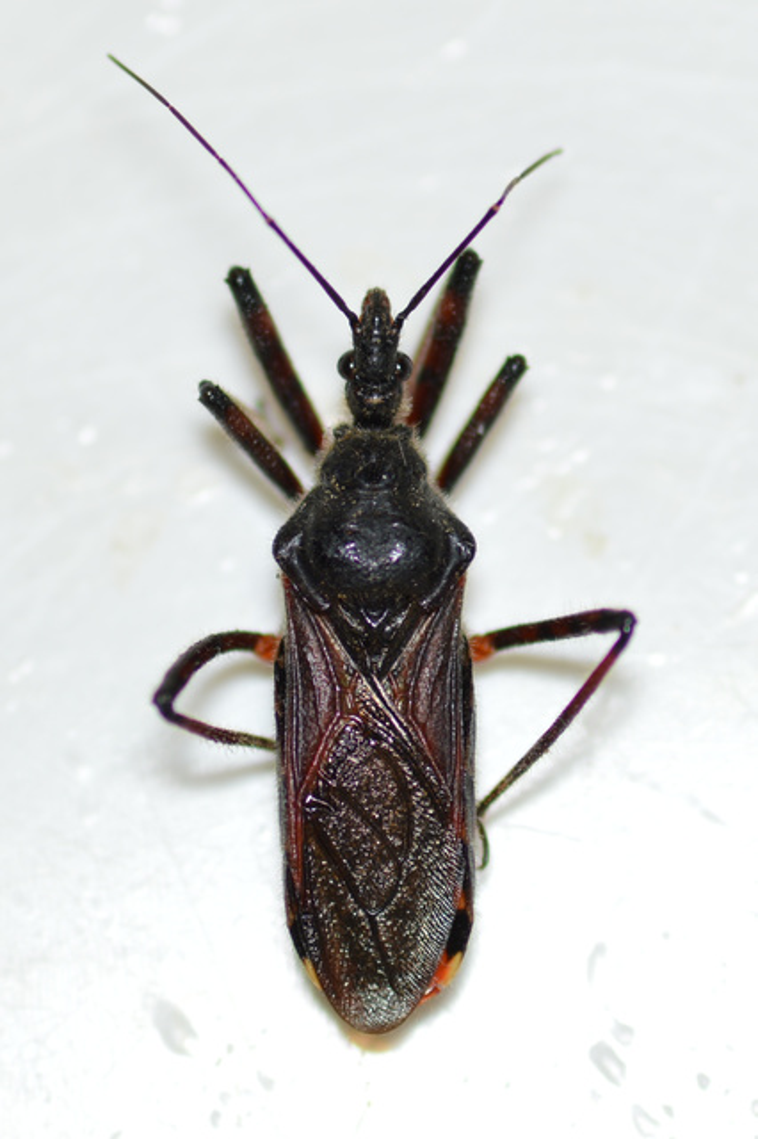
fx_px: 4742
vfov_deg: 13.7
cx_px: 379
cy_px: 570
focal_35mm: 150
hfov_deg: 9.1
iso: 100
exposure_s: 1/200
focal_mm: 100
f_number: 8
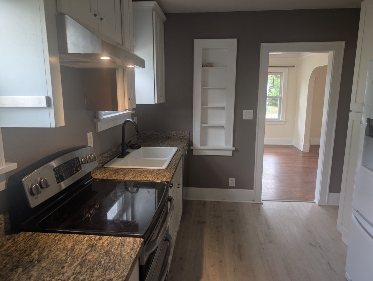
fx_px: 259
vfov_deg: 56.9
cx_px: 186
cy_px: 140
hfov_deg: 71.5
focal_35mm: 24
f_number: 1.68
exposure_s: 1/20
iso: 29
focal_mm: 6.9
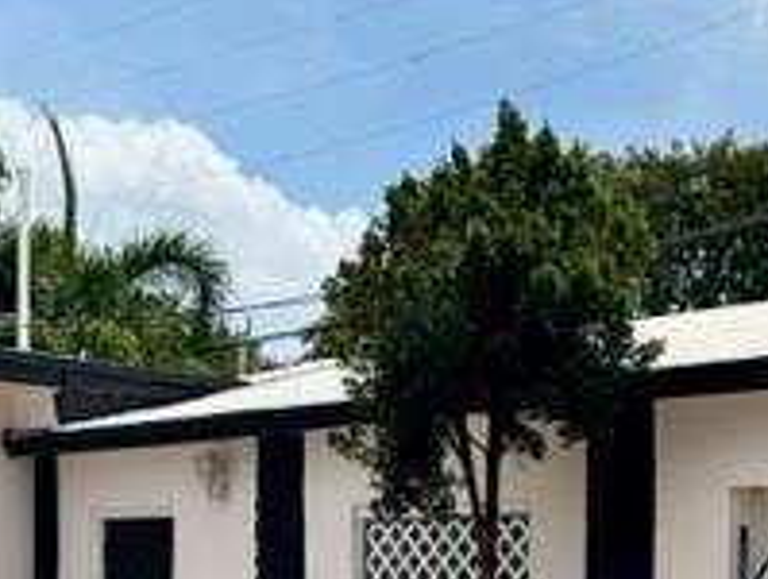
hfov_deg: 25.2
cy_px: 583
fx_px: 1711
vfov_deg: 18.7
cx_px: 490
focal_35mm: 77
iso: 80
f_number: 1.78
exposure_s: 1/7576
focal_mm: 6.86
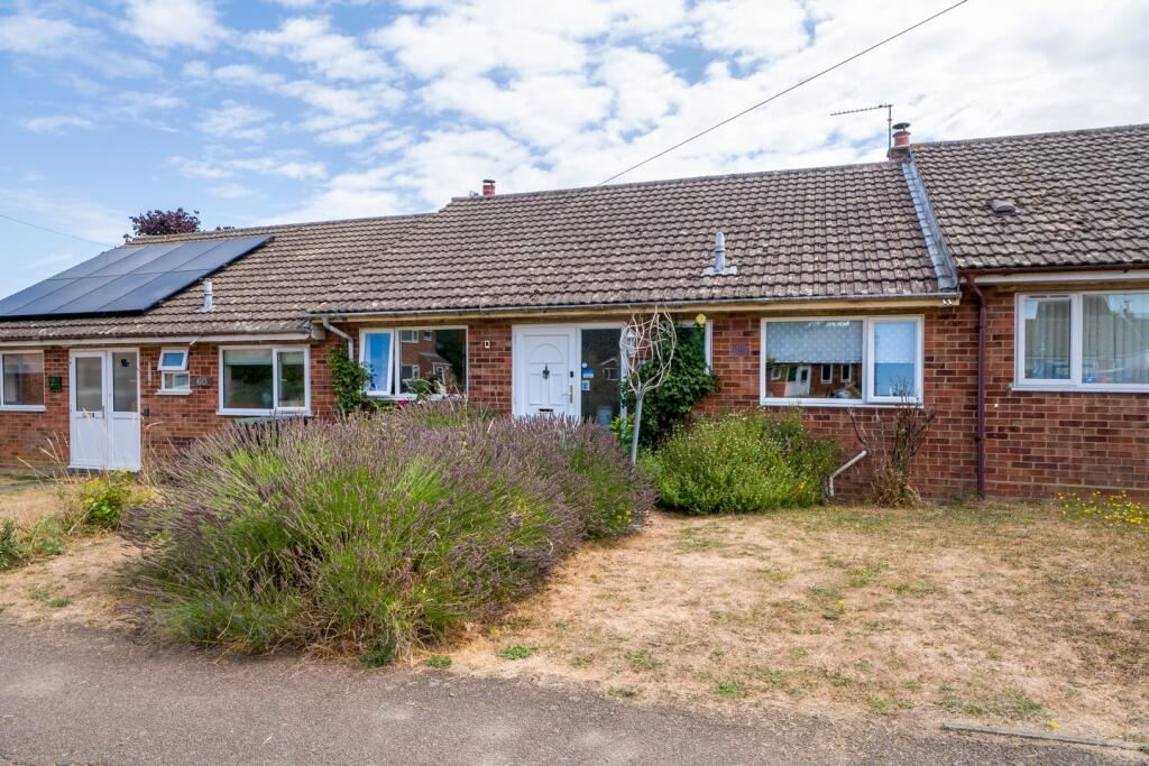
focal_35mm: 22
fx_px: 702
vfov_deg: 57.2
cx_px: 574
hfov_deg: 78.6
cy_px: 383
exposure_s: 1/125
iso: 160
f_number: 9
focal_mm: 14.9
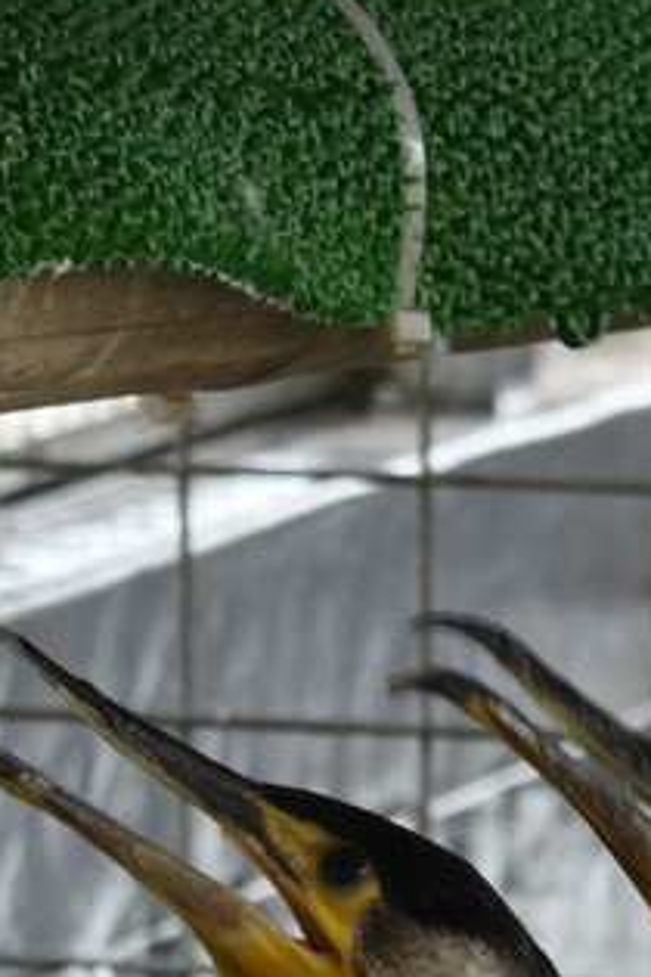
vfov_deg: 5.2
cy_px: 1594
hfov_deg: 3.5
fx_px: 10642
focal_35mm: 392
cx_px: 676
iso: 400
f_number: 5.6
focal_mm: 55
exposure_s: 1/125
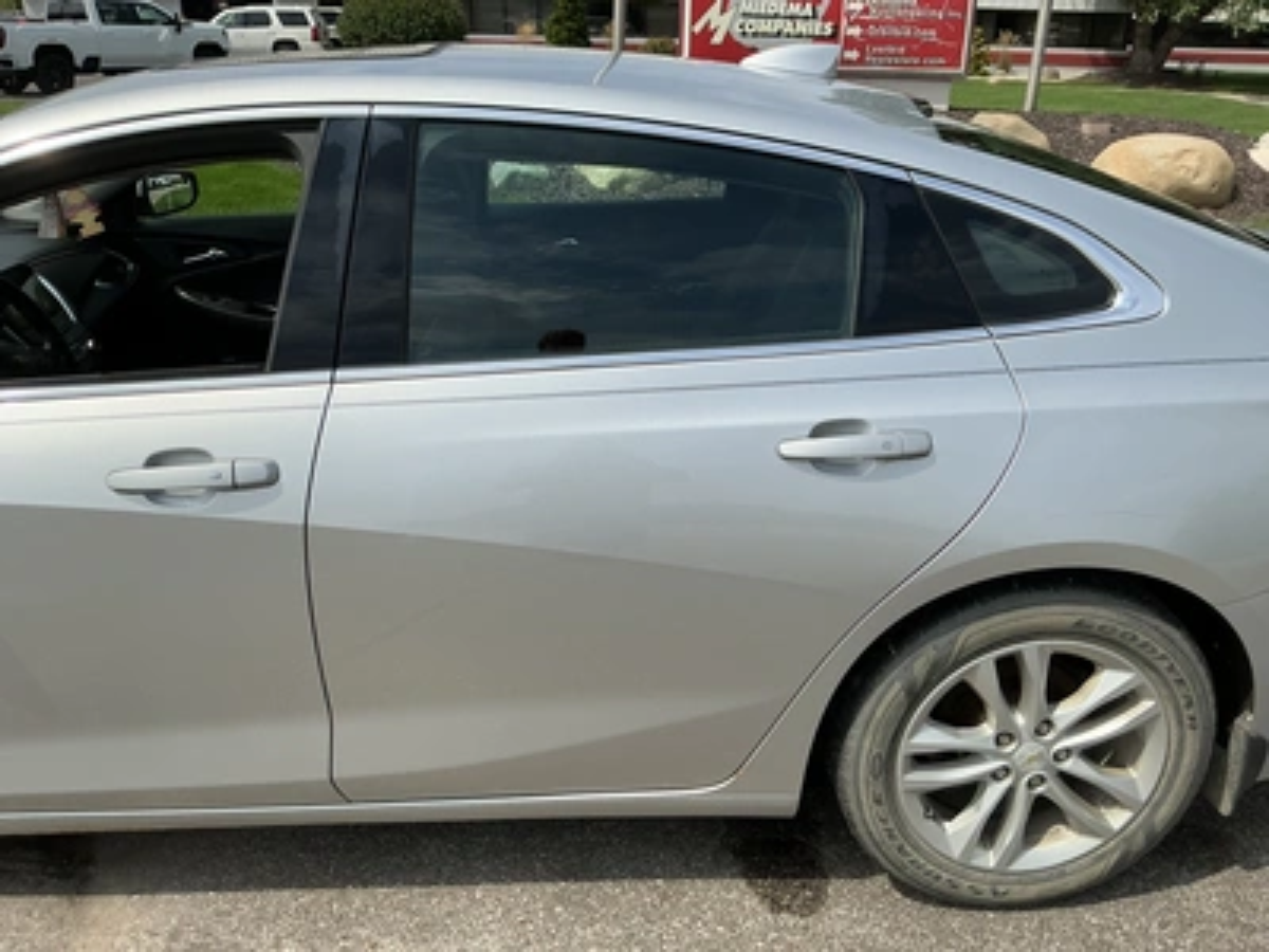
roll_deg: -2.3
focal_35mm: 28
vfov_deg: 49.7
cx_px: 634
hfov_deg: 63.4
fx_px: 1026
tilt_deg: -23.9
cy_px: 476
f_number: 1.8
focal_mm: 3
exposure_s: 1/2538
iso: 25
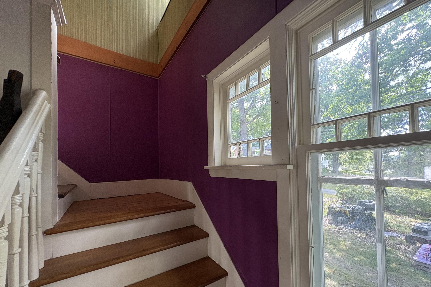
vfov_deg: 76.9
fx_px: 180
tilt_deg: +0.4
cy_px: 164
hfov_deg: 100.4
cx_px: 219
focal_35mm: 15
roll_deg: +0.8
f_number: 2.2
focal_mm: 2.22
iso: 200
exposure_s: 1/73
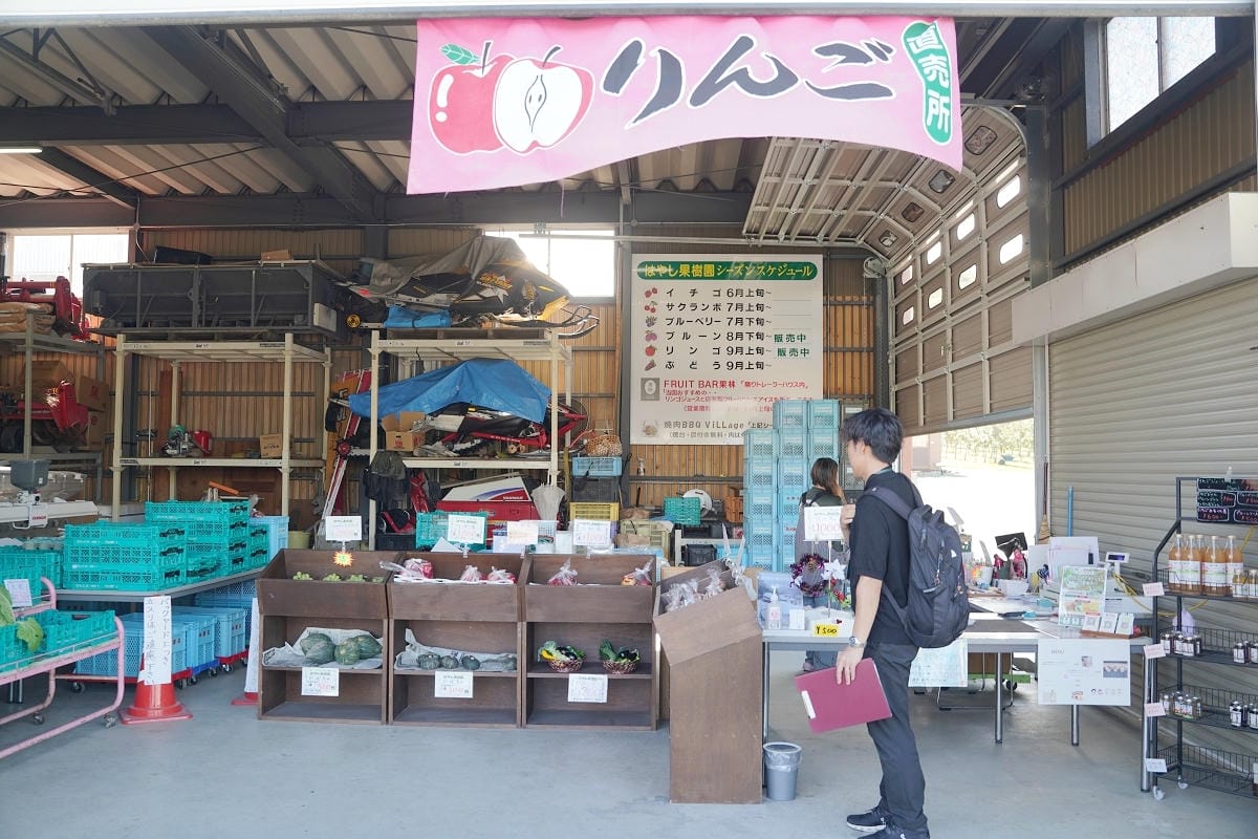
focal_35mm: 30
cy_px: 420
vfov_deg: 43.6
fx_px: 1048
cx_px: 629
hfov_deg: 61.9
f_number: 4
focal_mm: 30
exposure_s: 1/60
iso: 200
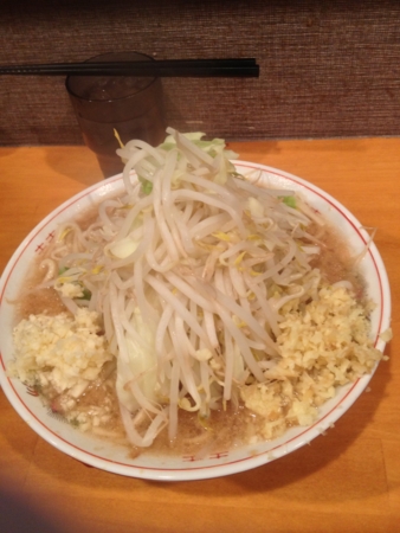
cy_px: 266
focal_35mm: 35
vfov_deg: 52.6
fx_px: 539
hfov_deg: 40.7
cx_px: 200
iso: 160
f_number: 2.4
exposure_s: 1/20
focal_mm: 4.28
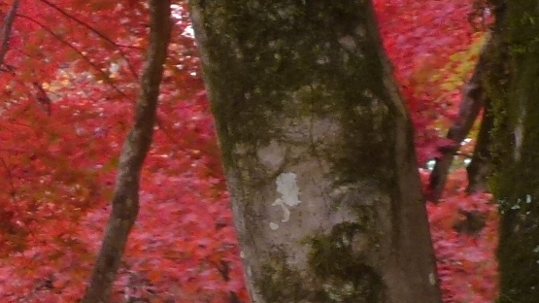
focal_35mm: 191
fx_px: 2729
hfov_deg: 10.1
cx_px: -672
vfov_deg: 6.4
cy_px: 162
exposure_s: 1/80
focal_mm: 6.8
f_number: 3.8
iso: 160
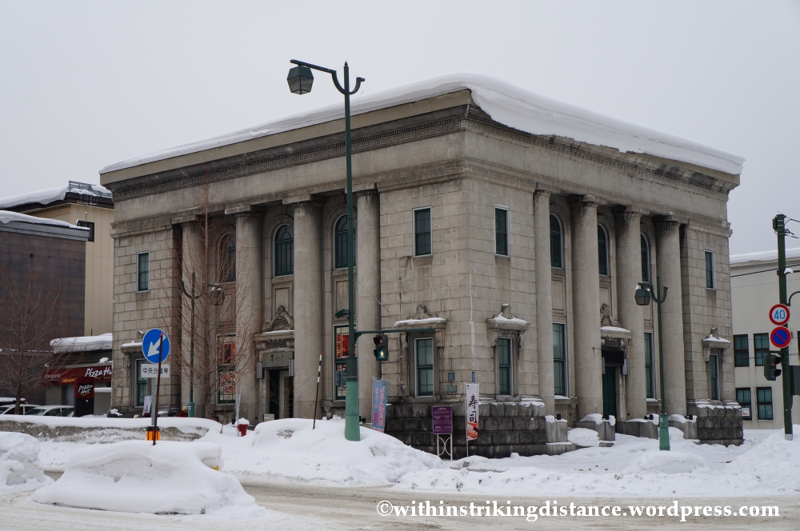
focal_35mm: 54
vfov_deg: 25.0
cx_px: 400
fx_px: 1198
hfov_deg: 36.9
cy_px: 266
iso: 200
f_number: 11
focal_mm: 36
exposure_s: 1/100
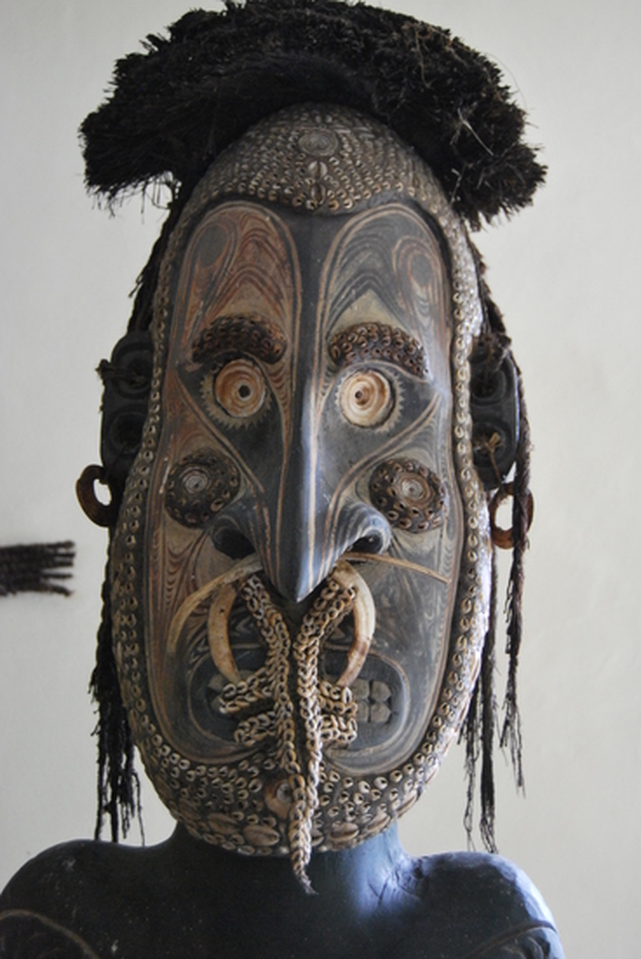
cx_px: 320
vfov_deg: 42.3
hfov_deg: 29.0
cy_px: 480
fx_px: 1239
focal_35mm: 46
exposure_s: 1/30
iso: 1100
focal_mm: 31
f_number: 4.5
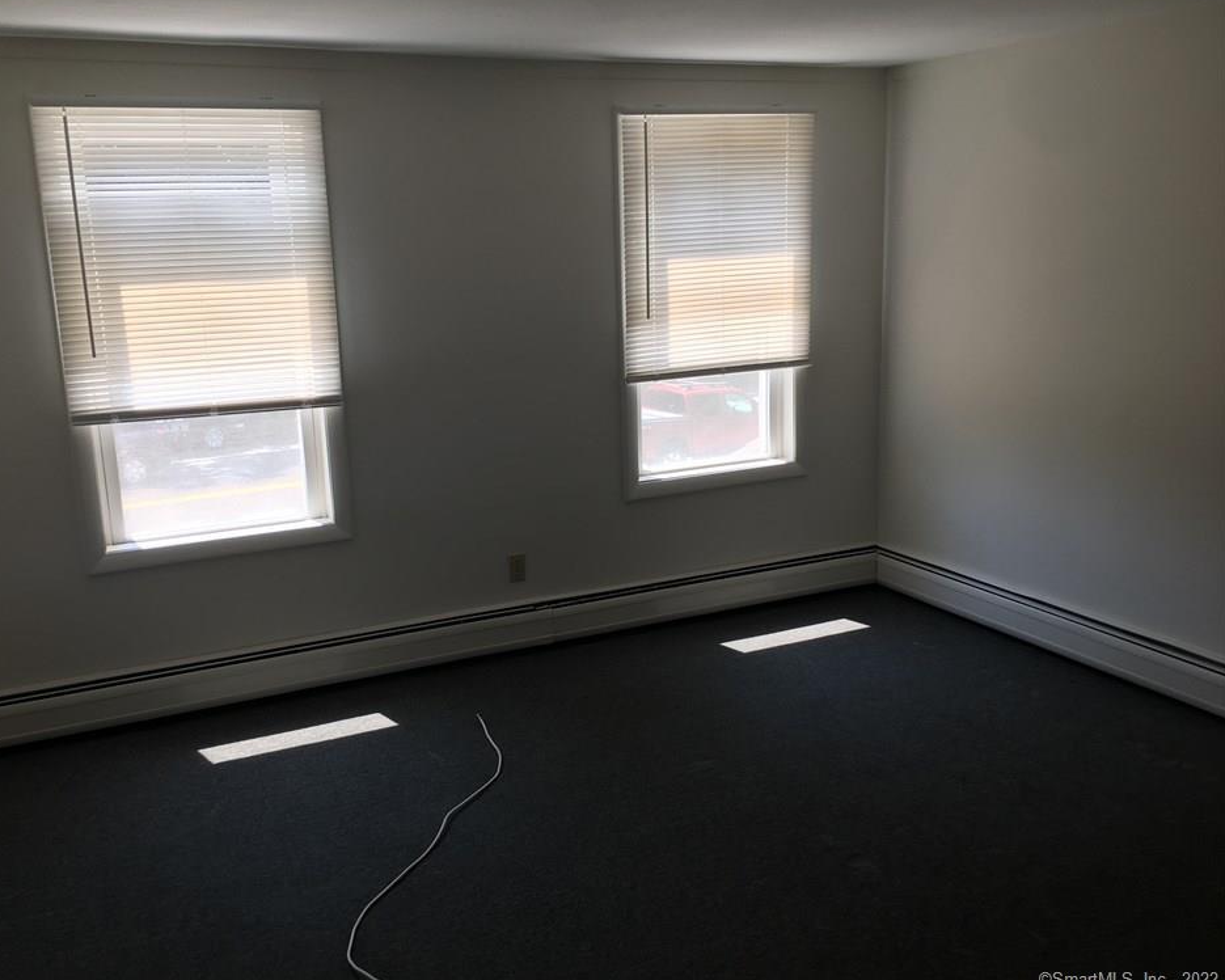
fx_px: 1124
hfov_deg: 57.1
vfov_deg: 47.1
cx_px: 557
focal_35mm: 31
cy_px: 489
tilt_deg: -9.2
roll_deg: +0.3
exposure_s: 1/120
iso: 25
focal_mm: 4.15
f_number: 2.2
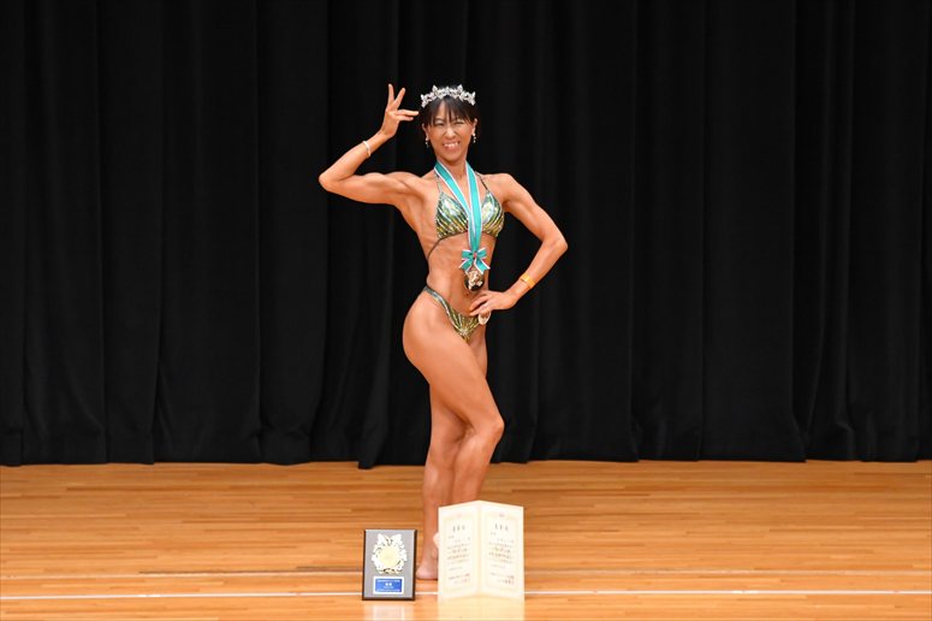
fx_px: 6987
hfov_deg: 7.6
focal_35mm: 270
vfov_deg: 5.1
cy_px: 310
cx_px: 466
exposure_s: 1/400
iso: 4000
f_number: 5.6
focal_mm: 180
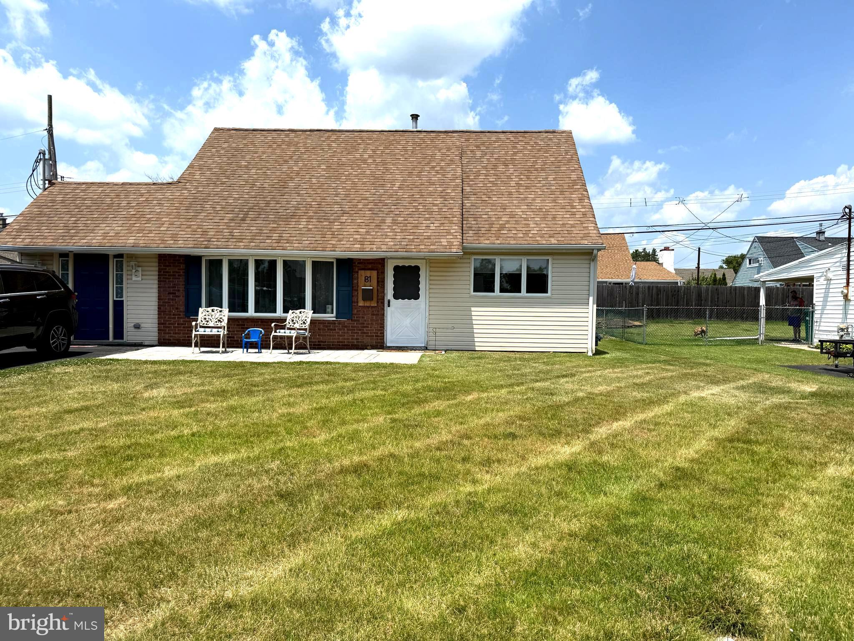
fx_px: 592
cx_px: 427
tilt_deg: +1.4
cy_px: 320
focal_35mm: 24
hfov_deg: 71.6
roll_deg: -0.8
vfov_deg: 56.8
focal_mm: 6.76
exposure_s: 1/6711
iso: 80
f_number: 1.78
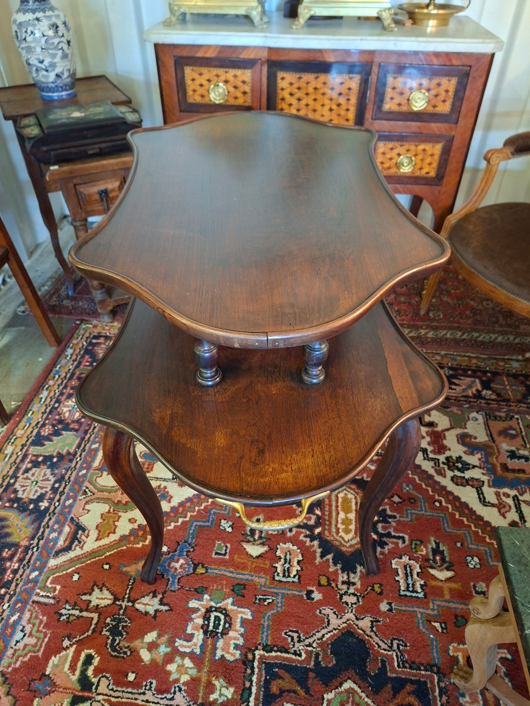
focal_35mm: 23
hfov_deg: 58.9
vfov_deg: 73.9
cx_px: 265
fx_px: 470
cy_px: 353
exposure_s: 1/33
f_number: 1.8
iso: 400
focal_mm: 5.54
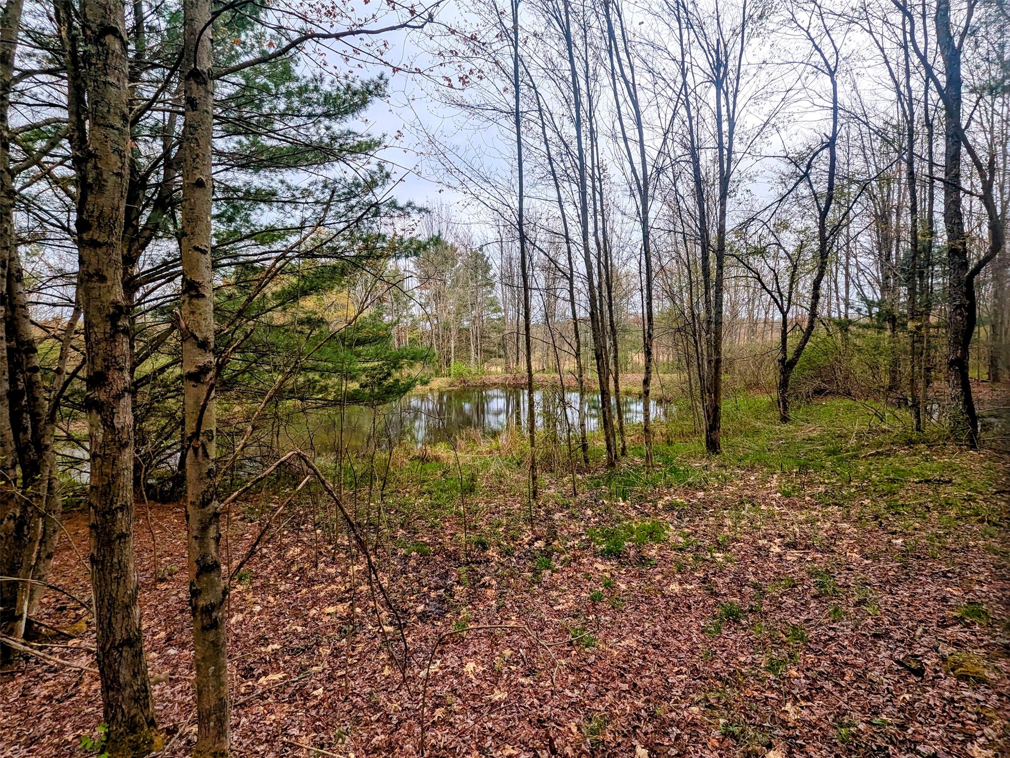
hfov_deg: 106.2
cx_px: 505
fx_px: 379
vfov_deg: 89.9
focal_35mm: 13
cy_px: 379
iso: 48
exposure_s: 1/513
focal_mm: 1.95
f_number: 2.2
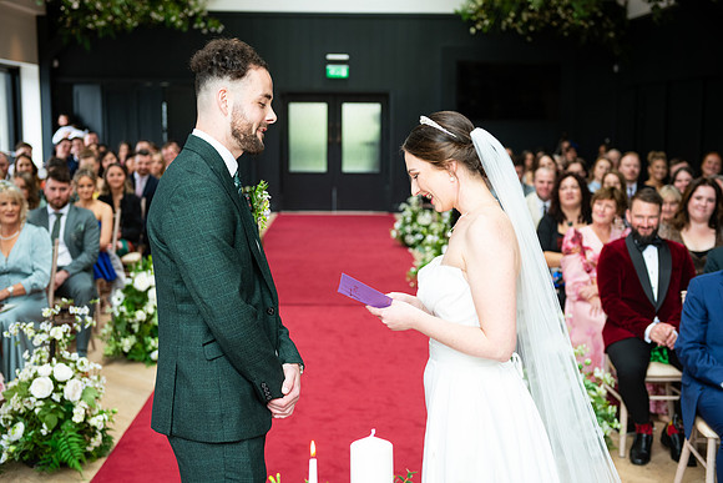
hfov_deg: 39.6
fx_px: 1004
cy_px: 242
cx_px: 362
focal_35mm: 50
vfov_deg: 27.0
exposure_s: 1/200
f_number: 3.5
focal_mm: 50
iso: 400
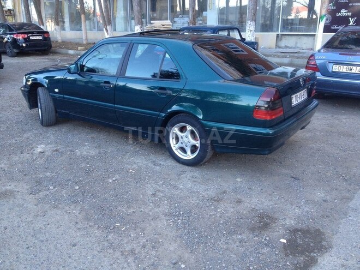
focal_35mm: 35
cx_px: 180
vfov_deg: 40.7
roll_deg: +0.2
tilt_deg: -21.6
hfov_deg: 52.6
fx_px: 364
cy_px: 135
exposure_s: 1/120
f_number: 2.4
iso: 80
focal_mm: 4.28
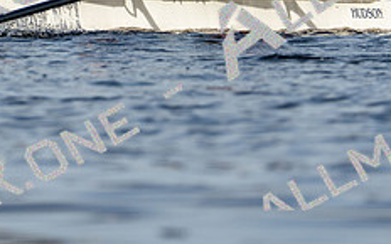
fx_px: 11881
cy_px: -78
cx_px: 74
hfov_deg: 1.9
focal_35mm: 1115
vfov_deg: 1.2
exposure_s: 1/2000
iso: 640
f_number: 6.3
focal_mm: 437
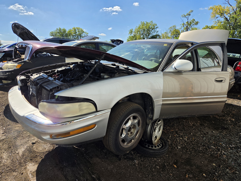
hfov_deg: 73.9
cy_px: 90
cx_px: 120
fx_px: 160
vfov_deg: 58.9
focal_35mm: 23
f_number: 1.8
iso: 80
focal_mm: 5.4
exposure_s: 1/4186
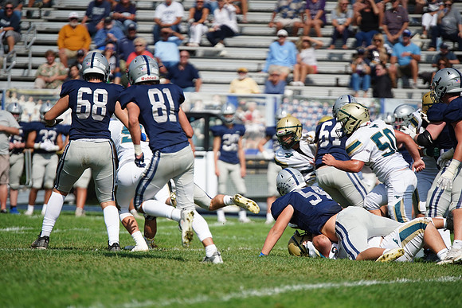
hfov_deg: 6.9
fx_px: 3851
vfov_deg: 4.6
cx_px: 231
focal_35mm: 300
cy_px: 154
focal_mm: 300
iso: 500
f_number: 2.8
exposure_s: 1/8000
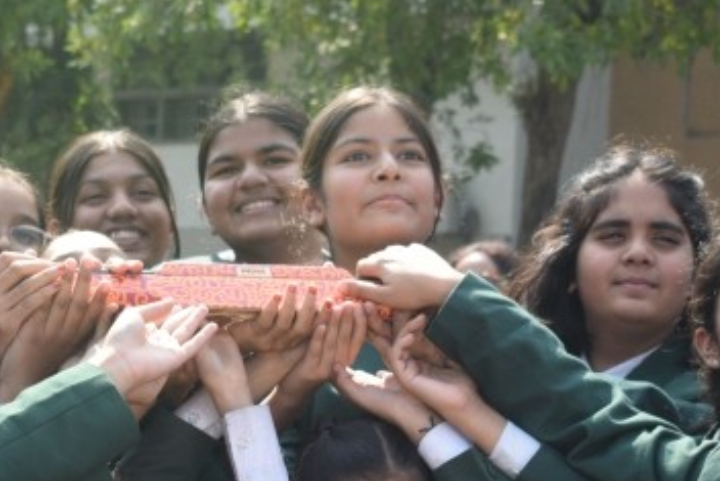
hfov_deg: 15.6
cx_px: 221
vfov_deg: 10.4
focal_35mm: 131
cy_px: 502
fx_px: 2621
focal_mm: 30
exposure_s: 1/1000
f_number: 4.2
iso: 500
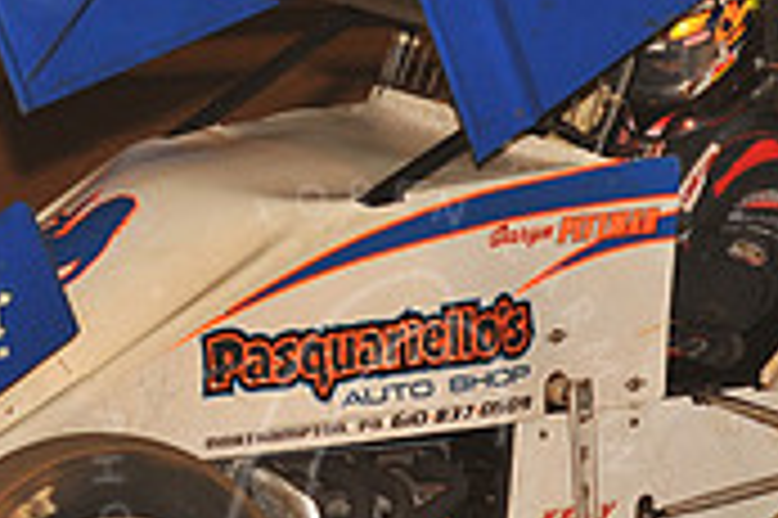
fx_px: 9068
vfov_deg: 3.3
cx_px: 360
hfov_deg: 4.9
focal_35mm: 420
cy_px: 34
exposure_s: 1/320
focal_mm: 125
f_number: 6.3
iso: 800
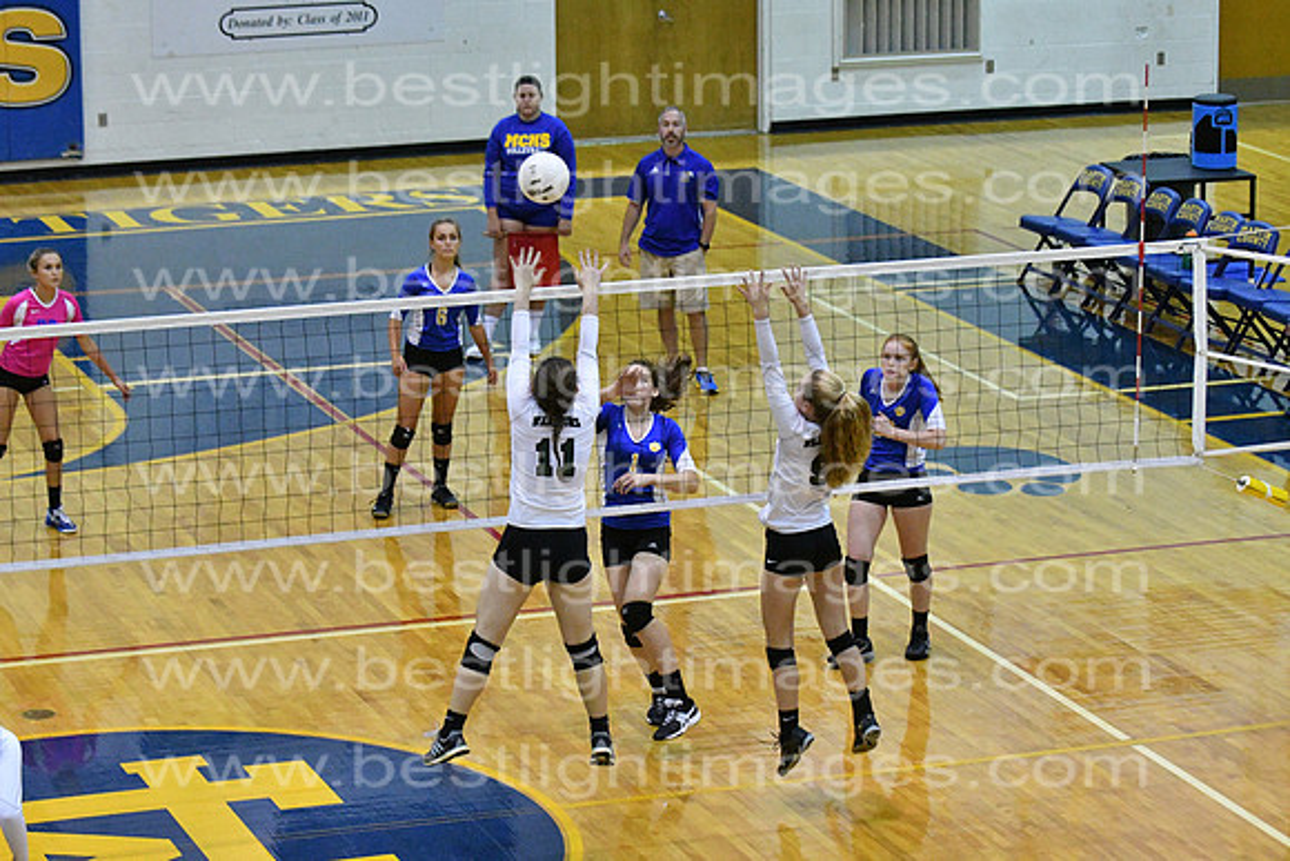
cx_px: 645
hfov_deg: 9.8
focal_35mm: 210
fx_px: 7526
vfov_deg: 6.5
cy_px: 430
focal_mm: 140
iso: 8000
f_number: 4
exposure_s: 1/640
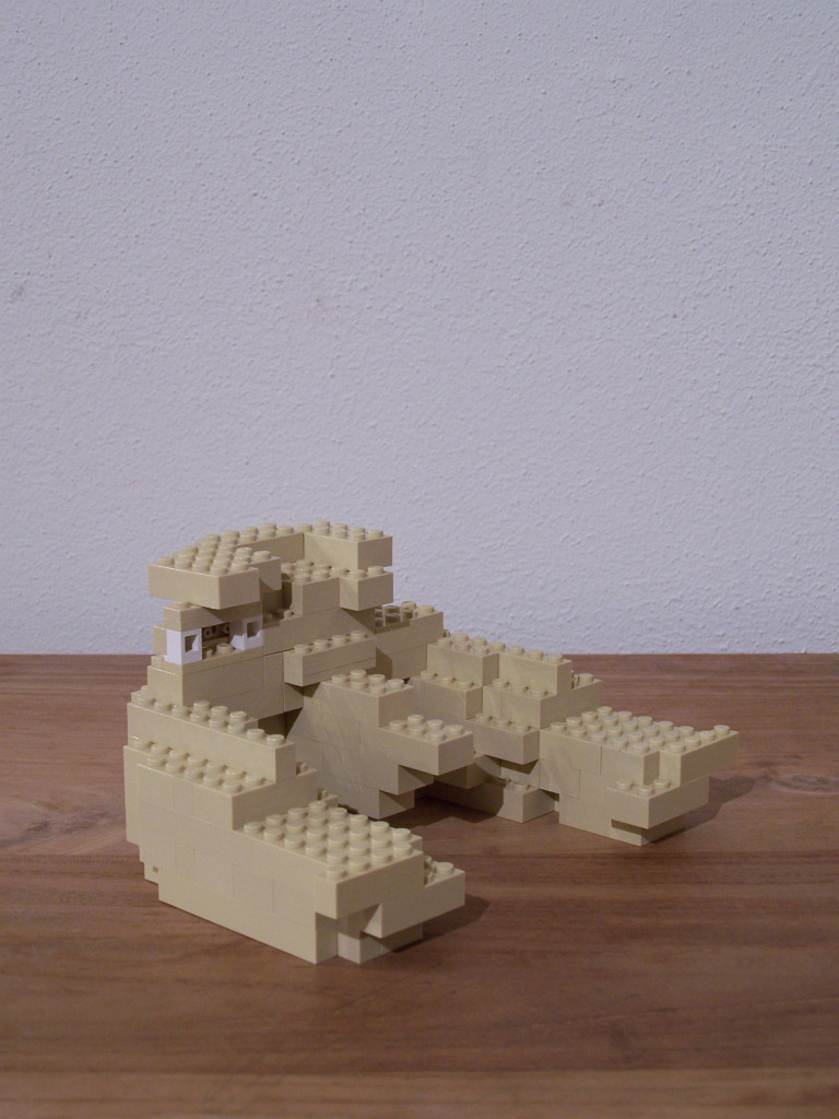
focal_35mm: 64
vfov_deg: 30.3
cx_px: 420
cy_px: 560
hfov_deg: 22.9
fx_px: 2068
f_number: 3.2
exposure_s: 1/2
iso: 80
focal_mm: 10.7
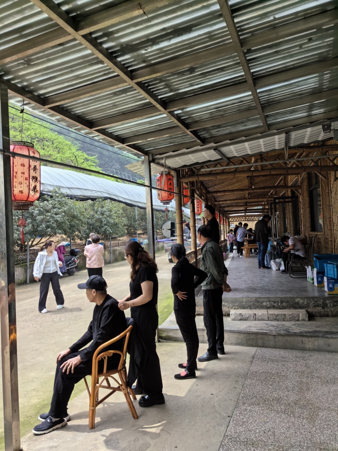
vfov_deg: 65.3
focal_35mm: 27
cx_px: 169
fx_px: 352
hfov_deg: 51.3
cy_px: 226
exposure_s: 1/3891
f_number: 1.4
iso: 50
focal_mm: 5.75
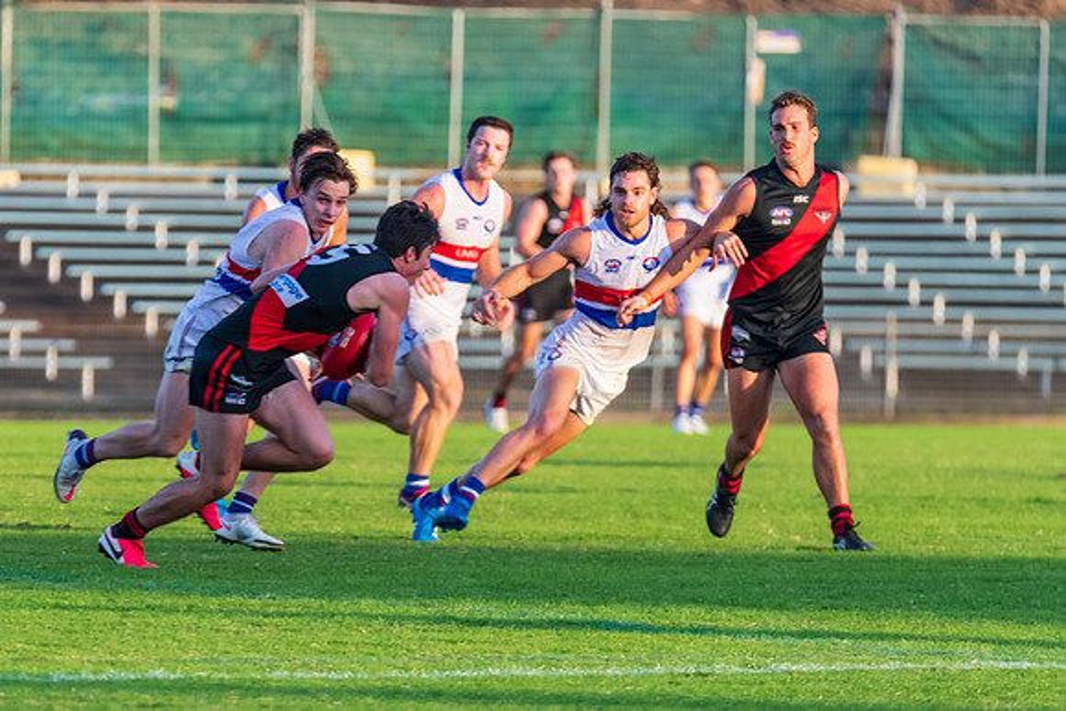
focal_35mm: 493
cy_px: 359
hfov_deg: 4.2
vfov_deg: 2.8
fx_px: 14595
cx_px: 455
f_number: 6
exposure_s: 1/800
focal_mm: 420
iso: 1250
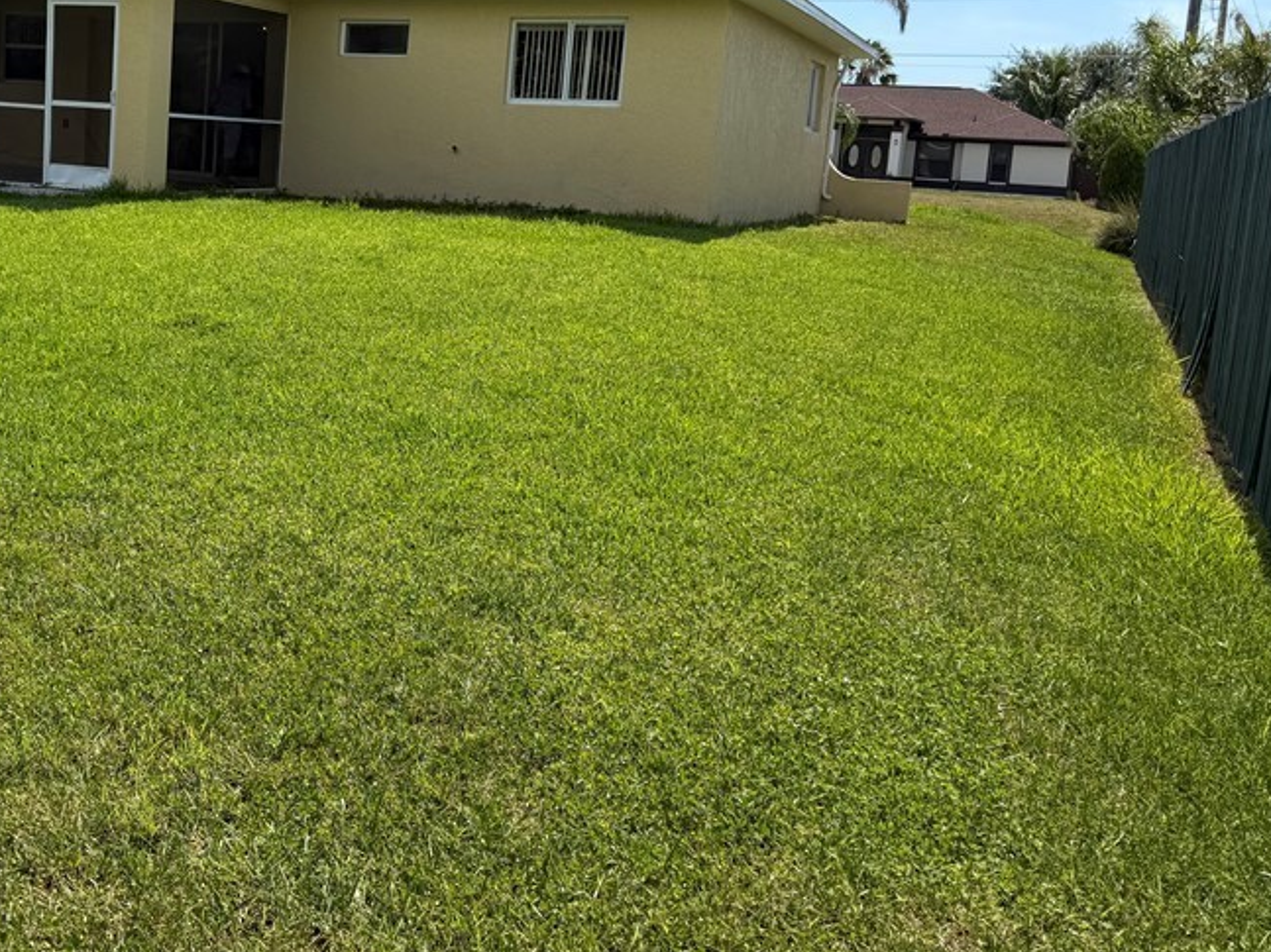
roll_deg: -1.3
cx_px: 289
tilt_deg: -6.1
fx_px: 1395
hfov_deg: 46.8
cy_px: 308
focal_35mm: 38
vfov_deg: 37.3
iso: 80
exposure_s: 1/4975
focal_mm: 6.76
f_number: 1.78
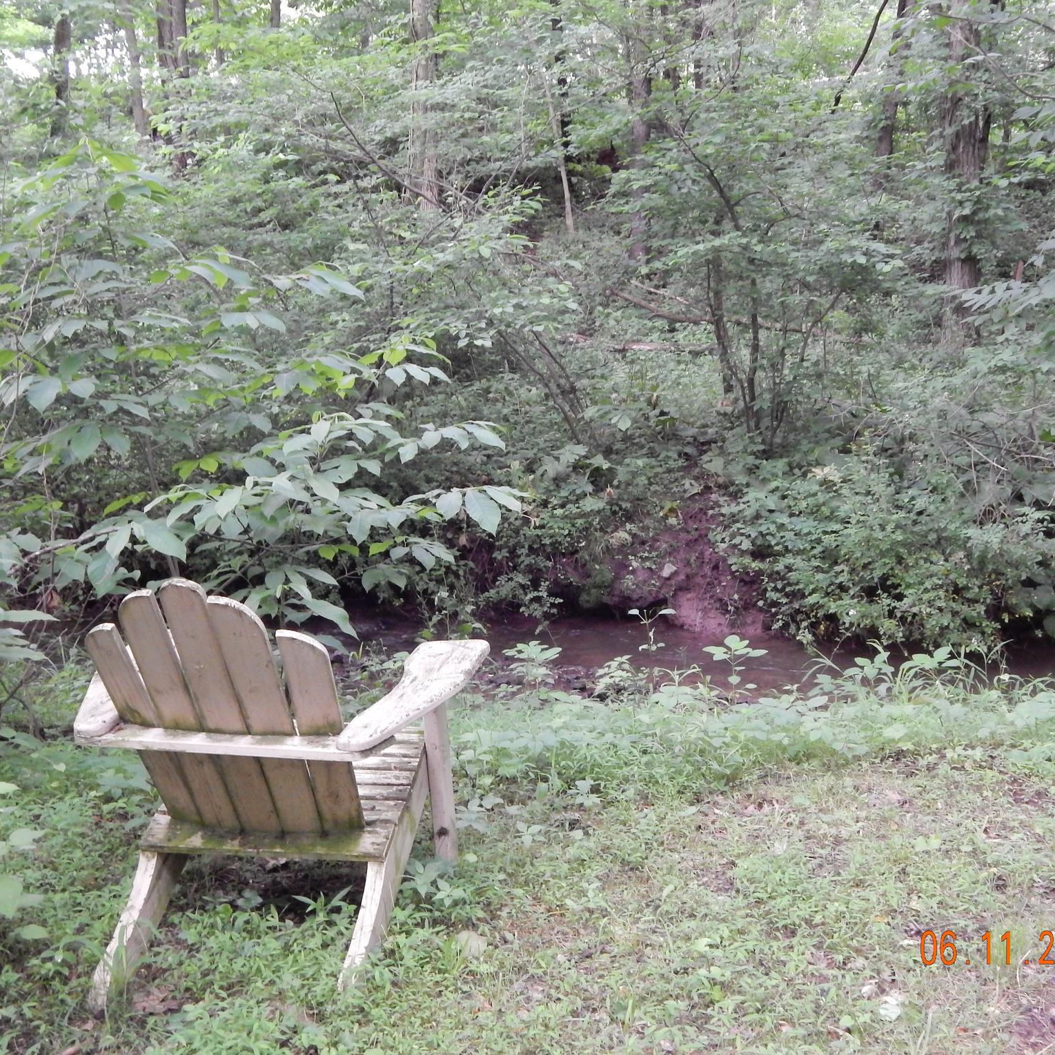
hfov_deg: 37.6
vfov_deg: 37.6
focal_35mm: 45
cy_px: 529
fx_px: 1552
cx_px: 515
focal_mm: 6.8
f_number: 3.4
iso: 640
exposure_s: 1/30
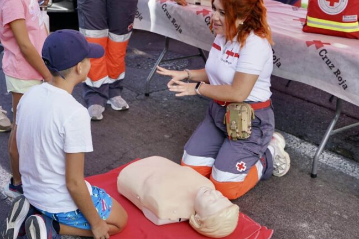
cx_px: 178
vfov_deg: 29.8
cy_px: 105
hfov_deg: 43.6
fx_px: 449
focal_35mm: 45
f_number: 4.5
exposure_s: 1/200
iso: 100
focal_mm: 38
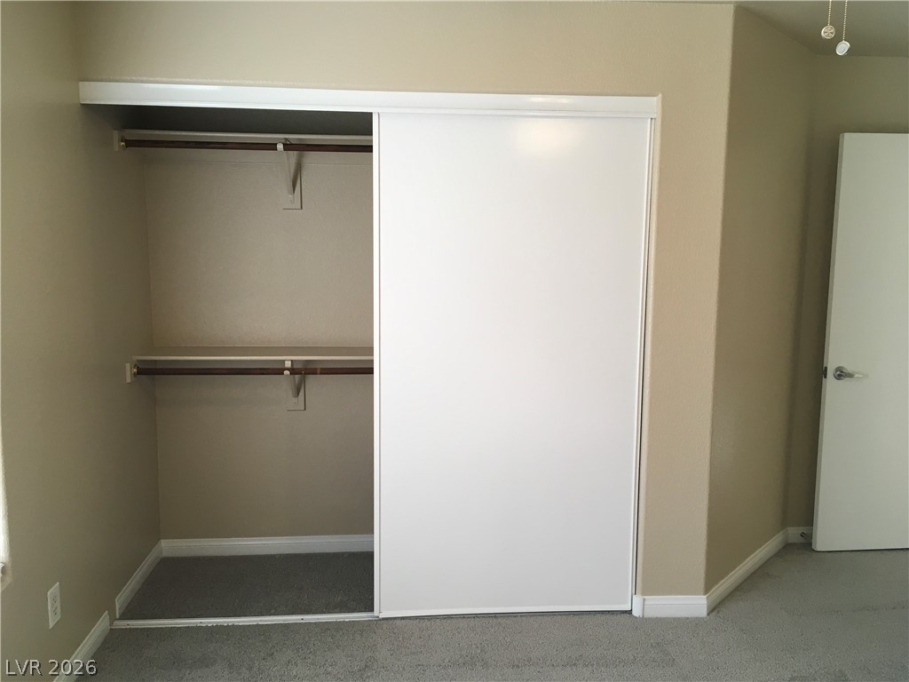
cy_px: 341
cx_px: 454
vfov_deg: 48.2
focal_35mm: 29
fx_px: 762
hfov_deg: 61.7
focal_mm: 4.15
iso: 25
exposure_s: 1/30
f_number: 2.2
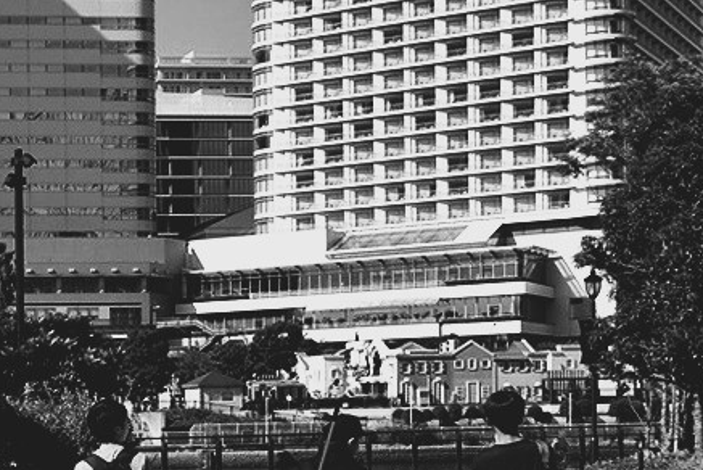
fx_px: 1544
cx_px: -241
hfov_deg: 22.6
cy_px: 120
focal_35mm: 79
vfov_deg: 17.2
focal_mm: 18
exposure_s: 1/210
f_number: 5.6
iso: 200
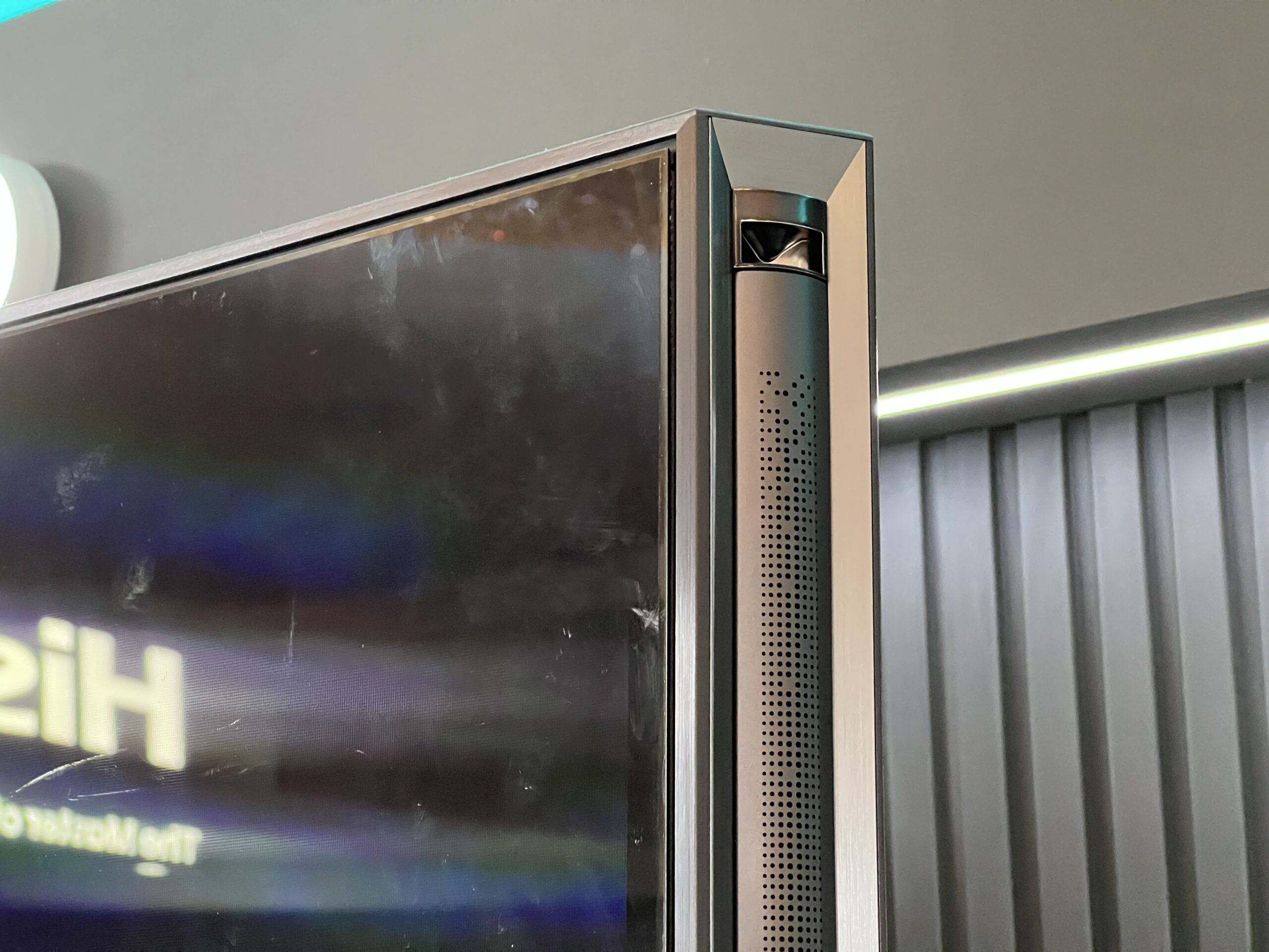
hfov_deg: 25.3
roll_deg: +0.4
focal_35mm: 77
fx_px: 2823
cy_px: 476
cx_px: 634
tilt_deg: +14.2
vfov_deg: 19.1
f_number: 2.8
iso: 1000
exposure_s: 1/40
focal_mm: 9
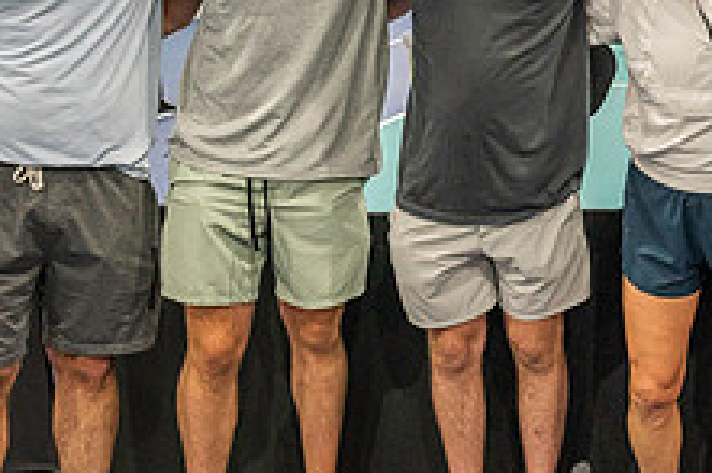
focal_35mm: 63
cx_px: 722
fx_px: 1245
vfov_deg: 21.4
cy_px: 137
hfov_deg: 29.7
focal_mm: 24
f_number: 4
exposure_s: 1/200
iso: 2500
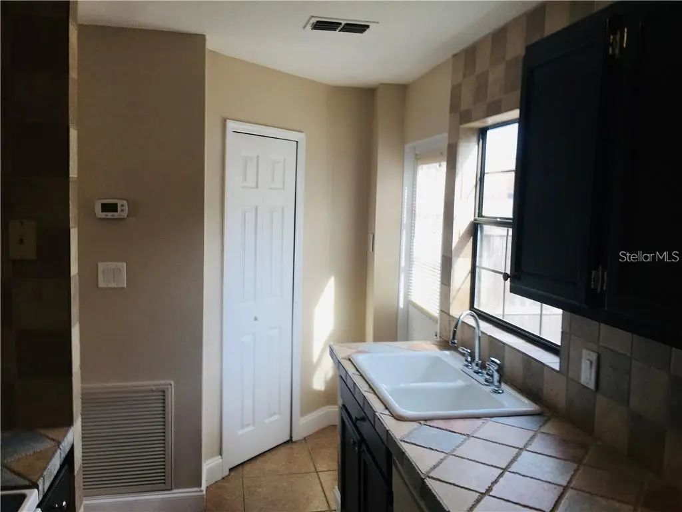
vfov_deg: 48.2
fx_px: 571
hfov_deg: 61.7
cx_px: 341
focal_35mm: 29
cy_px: 256
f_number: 2.2
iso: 25
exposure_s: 1/120
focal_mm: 4.15
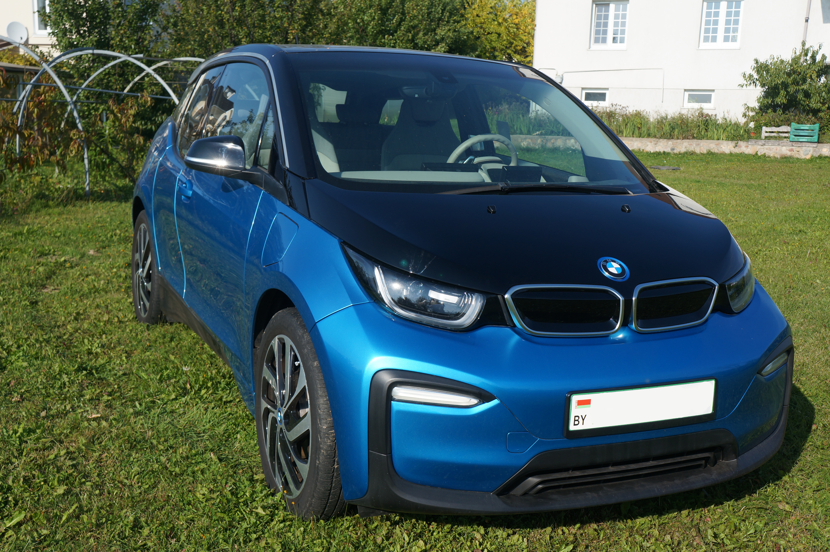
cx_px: 415
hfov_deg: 48.0
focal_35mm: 40
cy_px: 276
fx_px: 933
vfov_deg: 32.9
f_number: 7.1
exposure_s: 1/250
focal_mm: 27
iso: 100
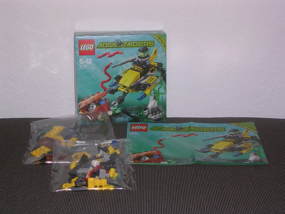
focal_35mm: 76
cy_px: 107
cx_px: 142
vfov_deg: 19.4
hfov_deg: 25.7
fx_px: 626
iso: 50
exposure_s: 1/60.1
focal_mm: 11.5
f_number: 3.9
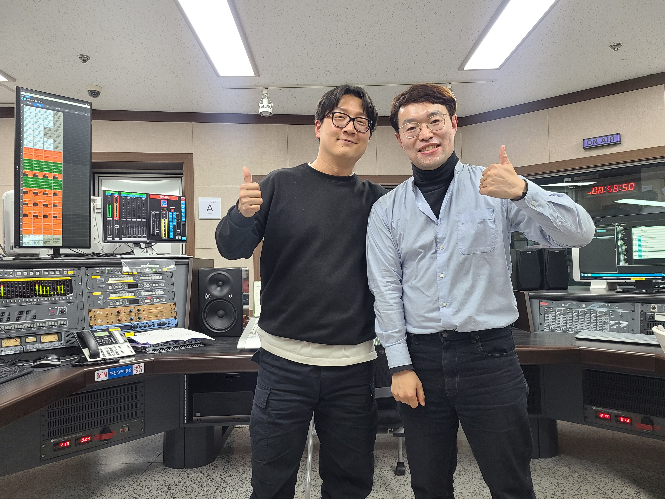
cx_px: 332
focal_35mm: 26
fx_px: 499
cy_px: 250
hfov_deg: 67.3
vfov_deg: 53.1
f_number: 1.8
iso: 160
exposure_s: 1/60
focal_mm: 5.4
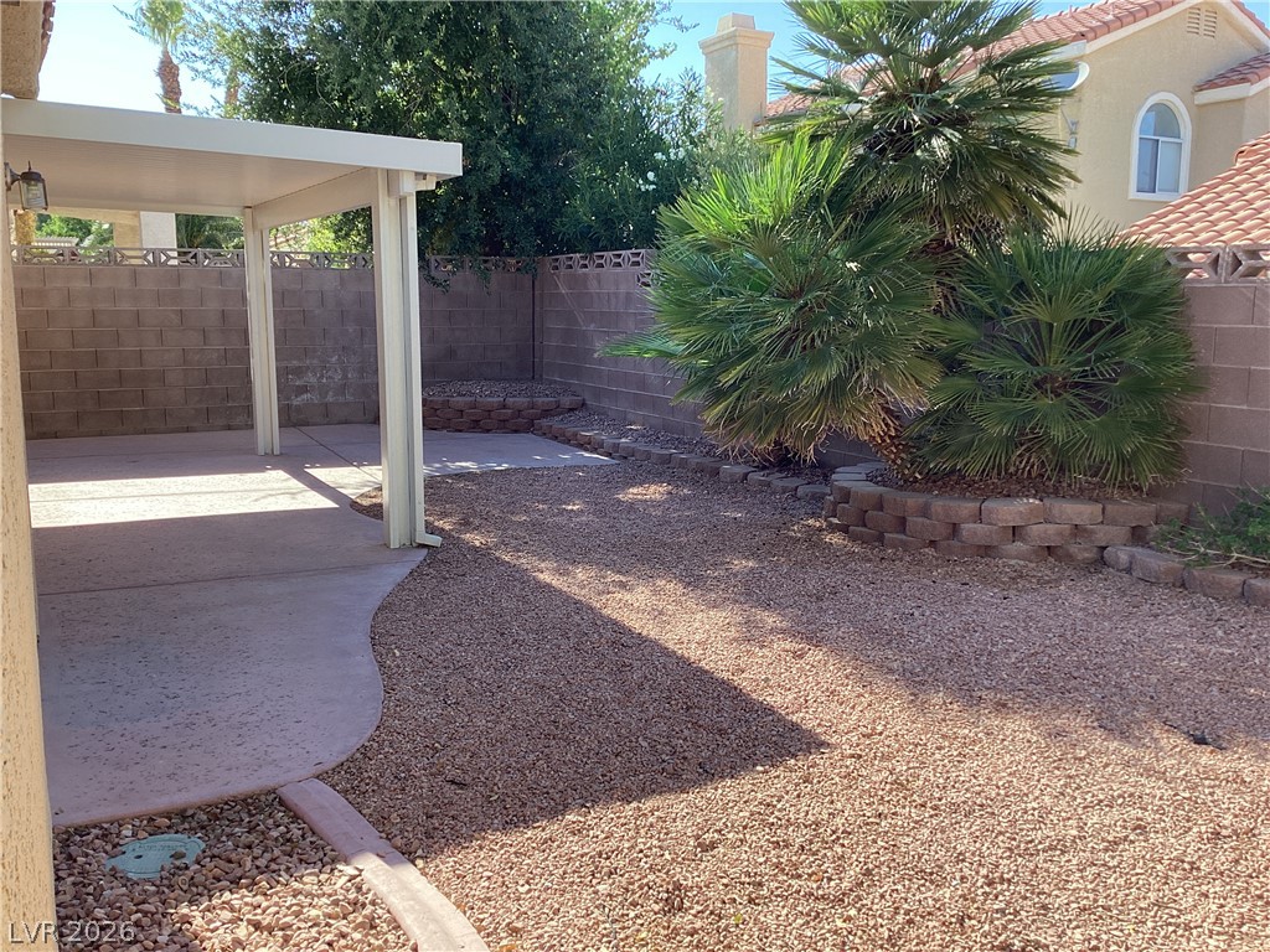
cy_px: 476
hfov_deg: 58.4
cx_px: 635
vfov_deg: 45.4
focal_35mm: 31
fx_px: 1137
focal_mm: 3.3
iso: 25
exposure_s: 1/238
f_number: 2.4
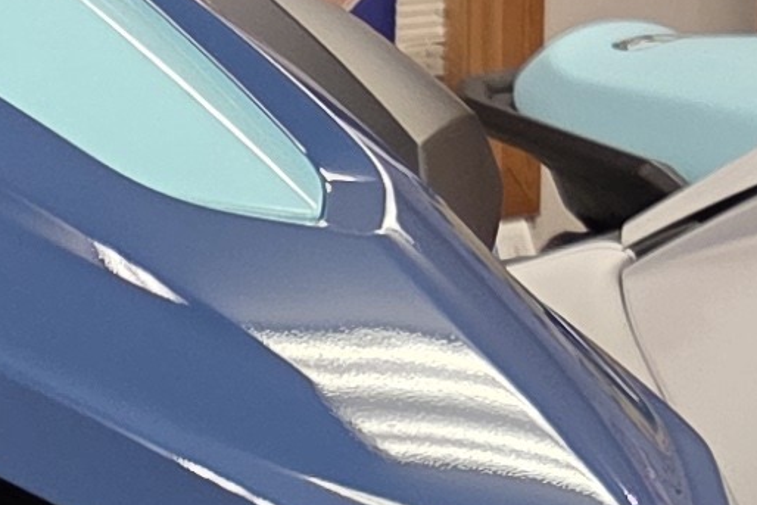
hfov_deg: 10.8
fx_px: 3912
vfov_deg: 6.6
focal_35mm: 186
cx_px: -180
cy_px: 1646
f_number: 1.8
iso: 160
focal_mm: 5.4
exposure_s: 1/120
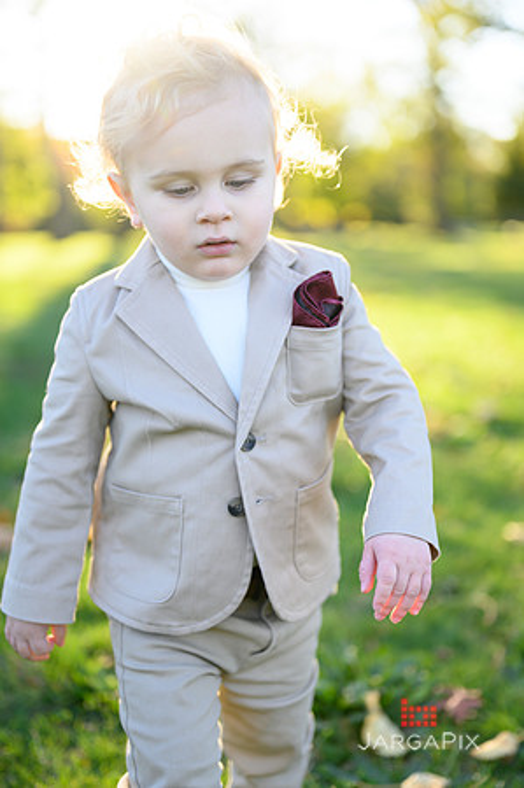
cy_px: 394
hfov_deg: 26.9
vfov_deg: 39.6
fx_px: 1094
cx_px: 262
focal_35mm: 50
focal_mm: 50
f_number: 2
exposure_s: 1/1000
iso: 320
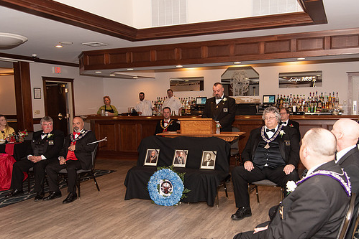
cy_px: 135
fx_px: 359
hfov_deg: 53.0
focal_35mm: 36
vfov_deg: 36.8
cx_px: 196
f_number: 4
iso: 800
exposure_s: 1/200
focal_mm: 31
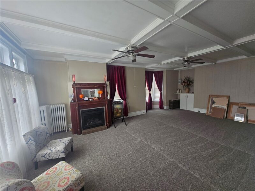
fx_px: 96
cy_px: 96
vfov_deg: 89.9
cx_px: 128
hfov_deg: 106.2
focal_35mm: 13
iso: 160
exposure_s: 1/60
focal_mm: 1.7
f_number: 2.2
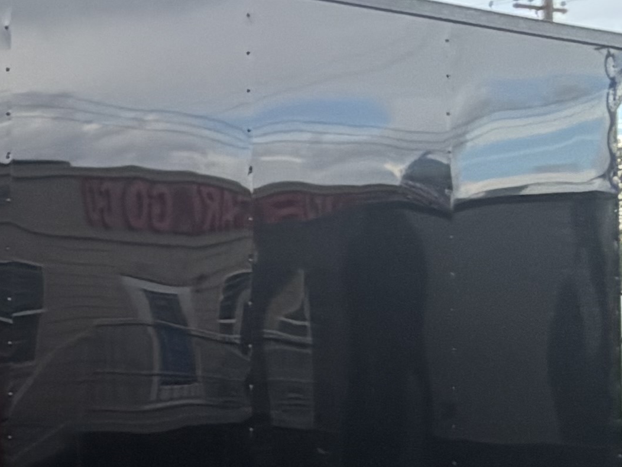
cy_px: 328
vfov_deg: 19.3
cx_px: -678
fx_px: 1366
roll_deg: -0.3
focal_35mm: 76
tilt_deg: +0.2
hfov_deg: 17.2
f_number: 2.2
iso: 50
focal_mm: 2.22
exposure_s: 1/502
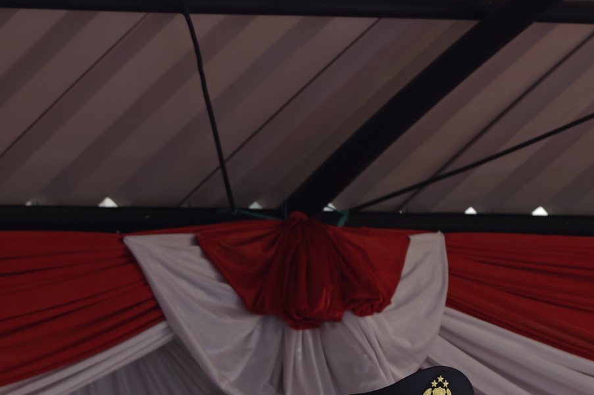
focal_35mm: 473
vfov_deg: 2.9
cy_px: 508
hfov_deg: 4.4
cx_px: 284
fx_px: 7796
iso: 64
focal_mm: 94.9
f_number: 3.5
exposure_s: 1/100
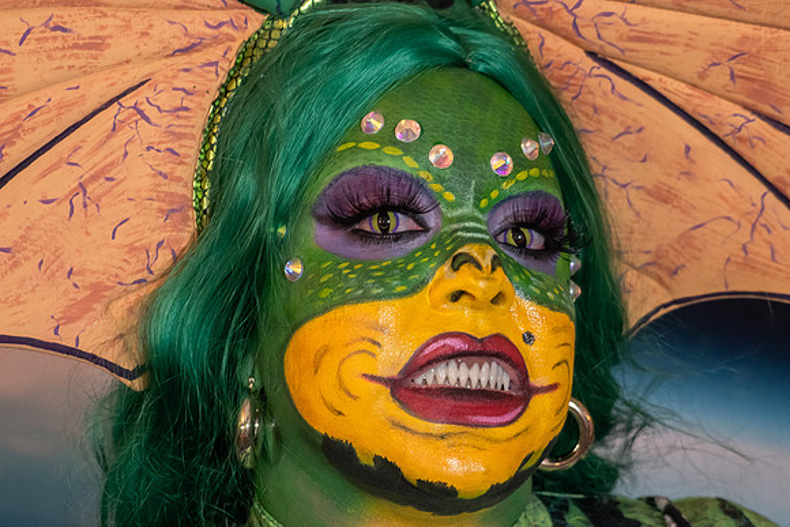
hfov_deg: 21.7
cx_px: 395
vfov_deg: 14.6
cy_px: 264
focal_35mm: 94
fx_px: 2063
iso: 1600
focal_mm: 63
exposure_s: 1/50
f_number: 5
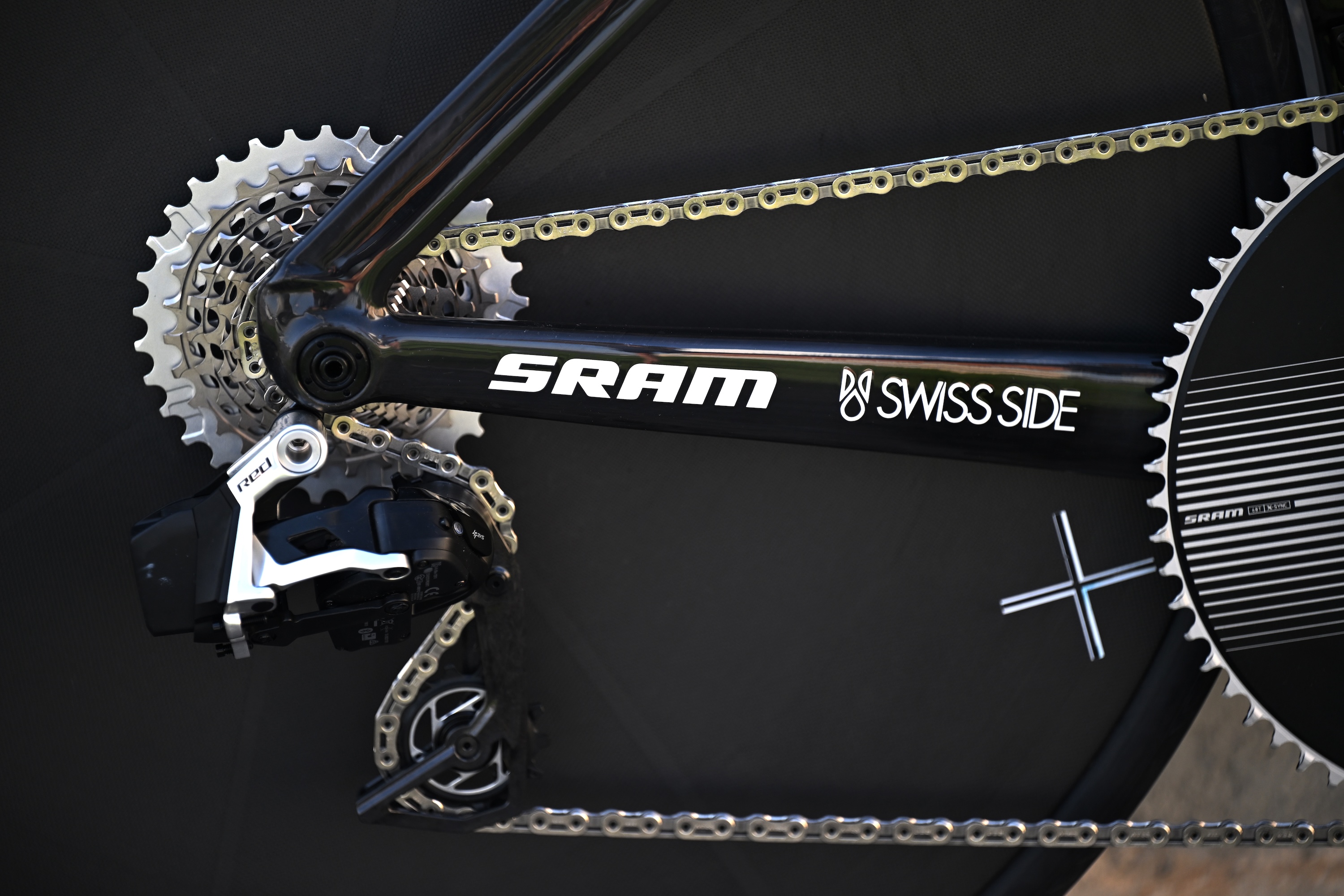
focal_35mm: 200
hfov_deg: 10.3
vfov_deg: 6.9
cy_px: 448
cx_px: 672
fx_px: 7466
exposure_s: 1/1000
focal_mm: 200
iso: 320
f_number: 2.8
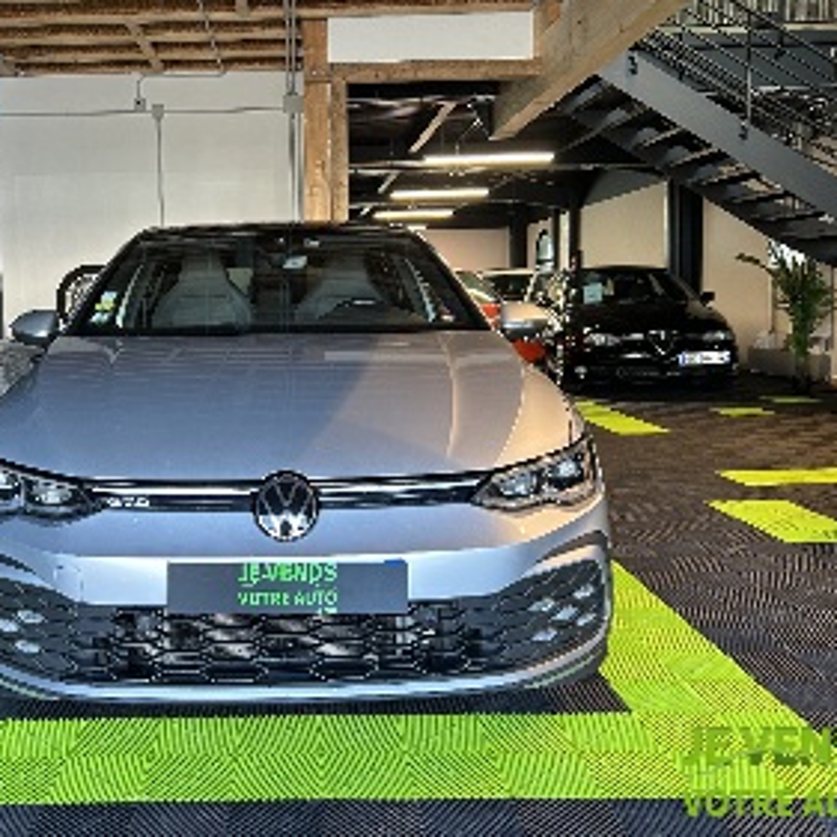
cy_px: 375
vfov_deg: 48.4
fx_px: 930
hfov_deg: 47.8
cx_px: 292
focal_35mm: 34
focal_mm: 5.7
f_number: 1.5
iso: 125
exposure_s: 1/66
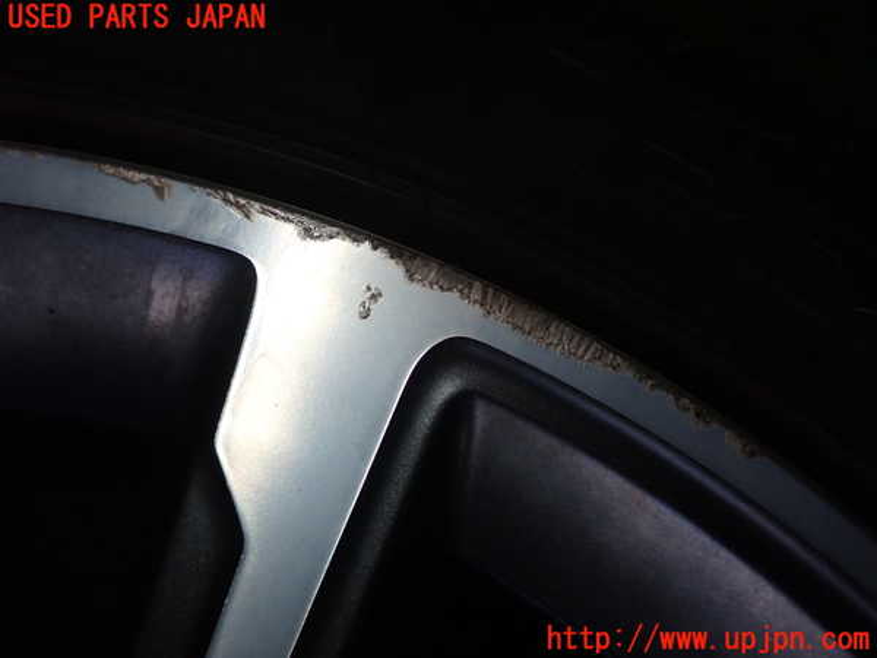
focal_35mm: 41
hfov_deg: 45.8
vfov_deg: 35.1
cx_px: 438
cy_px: 329
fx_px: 1039
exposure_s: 1/40
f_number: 8
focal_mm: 7.31
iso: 200
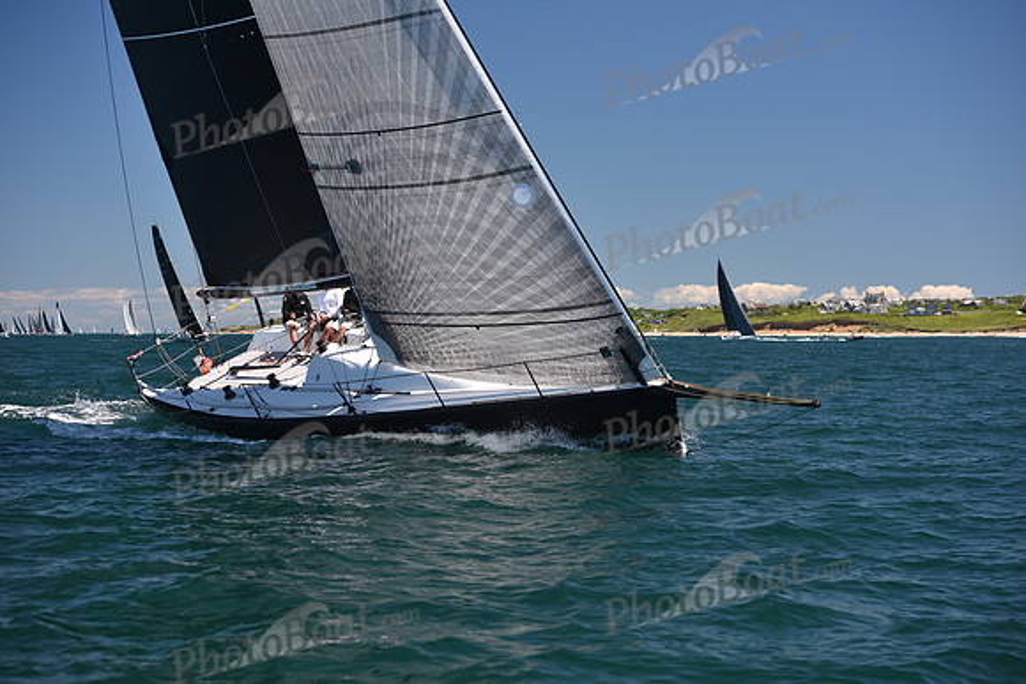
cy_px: 342
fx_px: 1995
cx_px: 513
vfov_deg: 19.5
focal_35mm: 70
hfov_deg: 28.8
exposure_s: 1/800
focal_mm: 70
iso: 250
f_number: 4.5
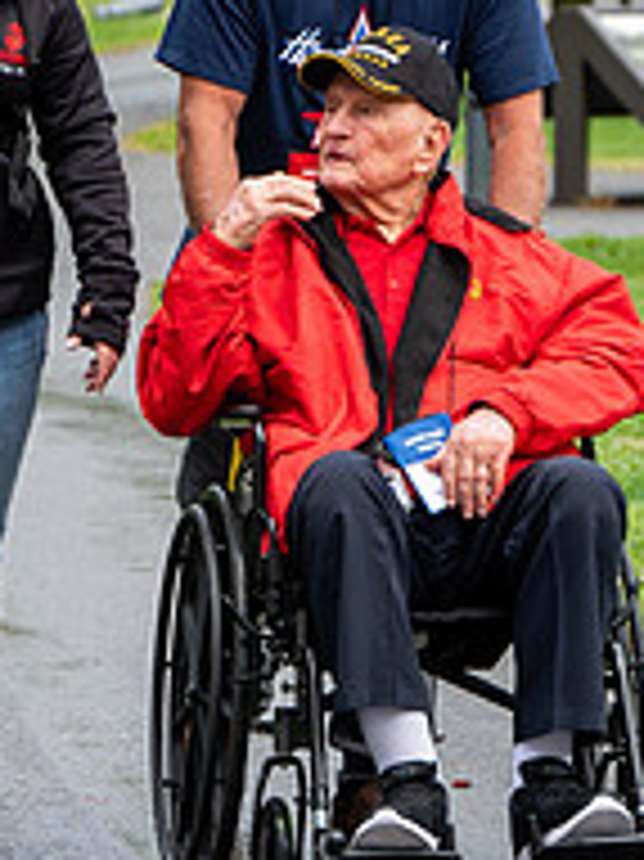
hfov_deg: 4.4
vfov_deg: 5.8
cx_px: 178
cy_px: 207
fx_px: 8418
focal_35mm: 339
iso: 400
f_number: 6.3
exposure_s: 1/100
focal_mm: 150
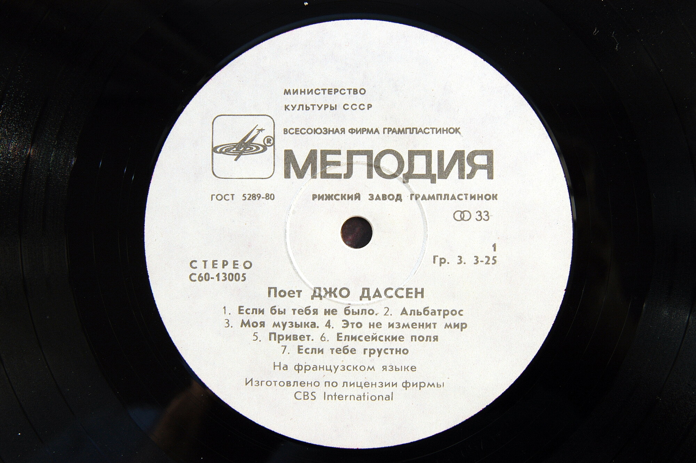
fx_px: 1014
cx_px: 348
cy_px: 232
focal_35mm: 52
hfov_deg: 37.9
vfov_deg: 25.7
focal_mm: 35
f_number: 8
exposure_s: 1/250
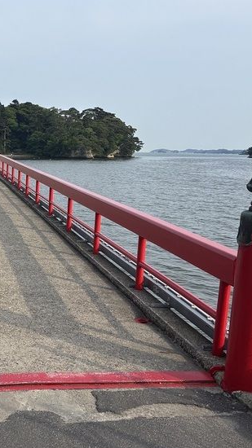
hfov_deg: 26.5
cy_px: 235
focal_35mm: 42
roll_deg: -1.2
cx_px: -10
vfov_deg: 48.4
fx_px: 499
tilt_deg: -9.6
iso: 50
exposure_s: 1/2105
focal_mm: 5.96
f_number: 1.6
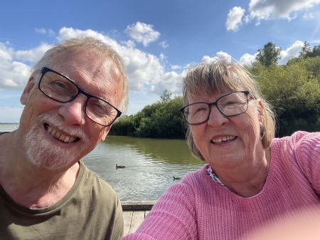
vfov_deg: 58.8
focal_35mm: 23
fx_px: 213
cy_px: 120
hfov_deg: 74.0
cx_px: 160
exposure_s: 1/600
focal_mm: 2.71
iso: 25
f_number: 2.2
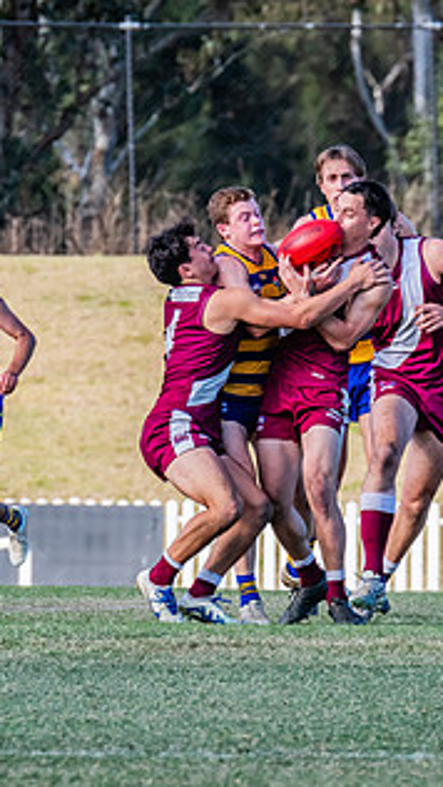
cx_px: 329
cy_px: 418
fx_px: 18190
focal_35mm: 872
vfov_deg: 2.5
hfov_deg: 1.4
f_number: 10
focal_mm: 380
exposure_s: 1/640
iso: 800
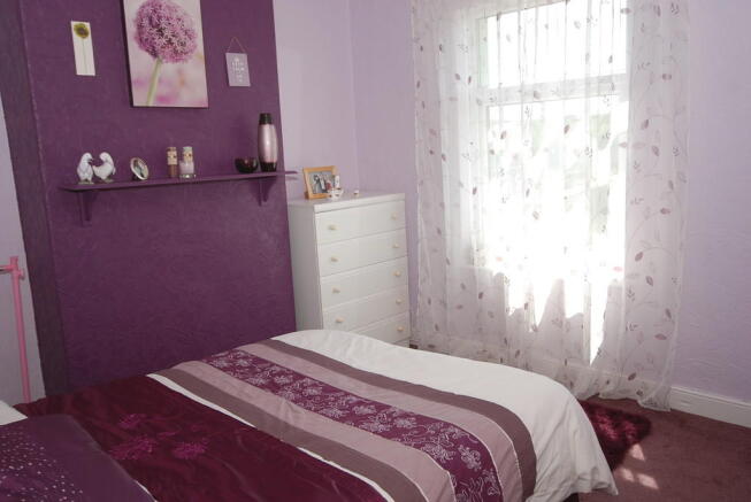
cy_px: 251
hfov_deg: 61.9
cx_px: 376
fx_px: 627
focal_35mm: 30
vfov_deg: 43.7
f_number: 5.6
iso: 200
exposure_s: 1/125
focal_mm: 20
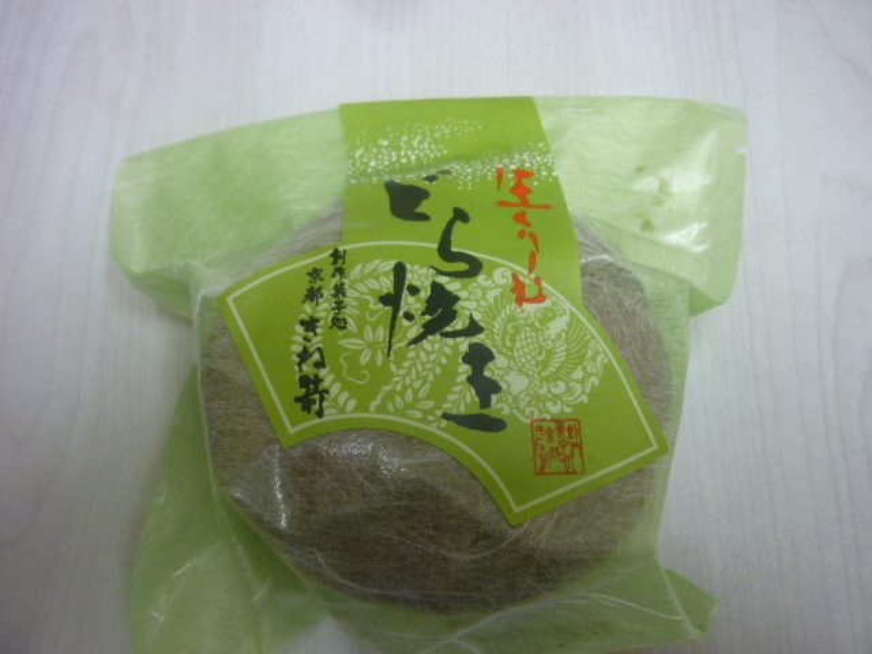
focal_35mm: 33
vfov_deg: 42.9
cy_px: 327
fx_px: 831
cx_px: 436
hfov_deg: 55.4
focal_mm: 5.5
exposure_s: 1/30
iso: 200
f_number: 2.8
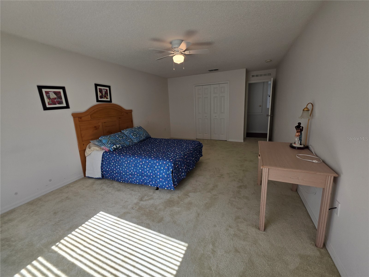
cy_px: 138
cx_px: 184
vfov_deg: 89.9
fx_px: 139
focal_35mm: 13
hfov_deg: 106.2
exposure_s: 1/120
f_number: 1.9
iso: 20
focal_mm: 2.2
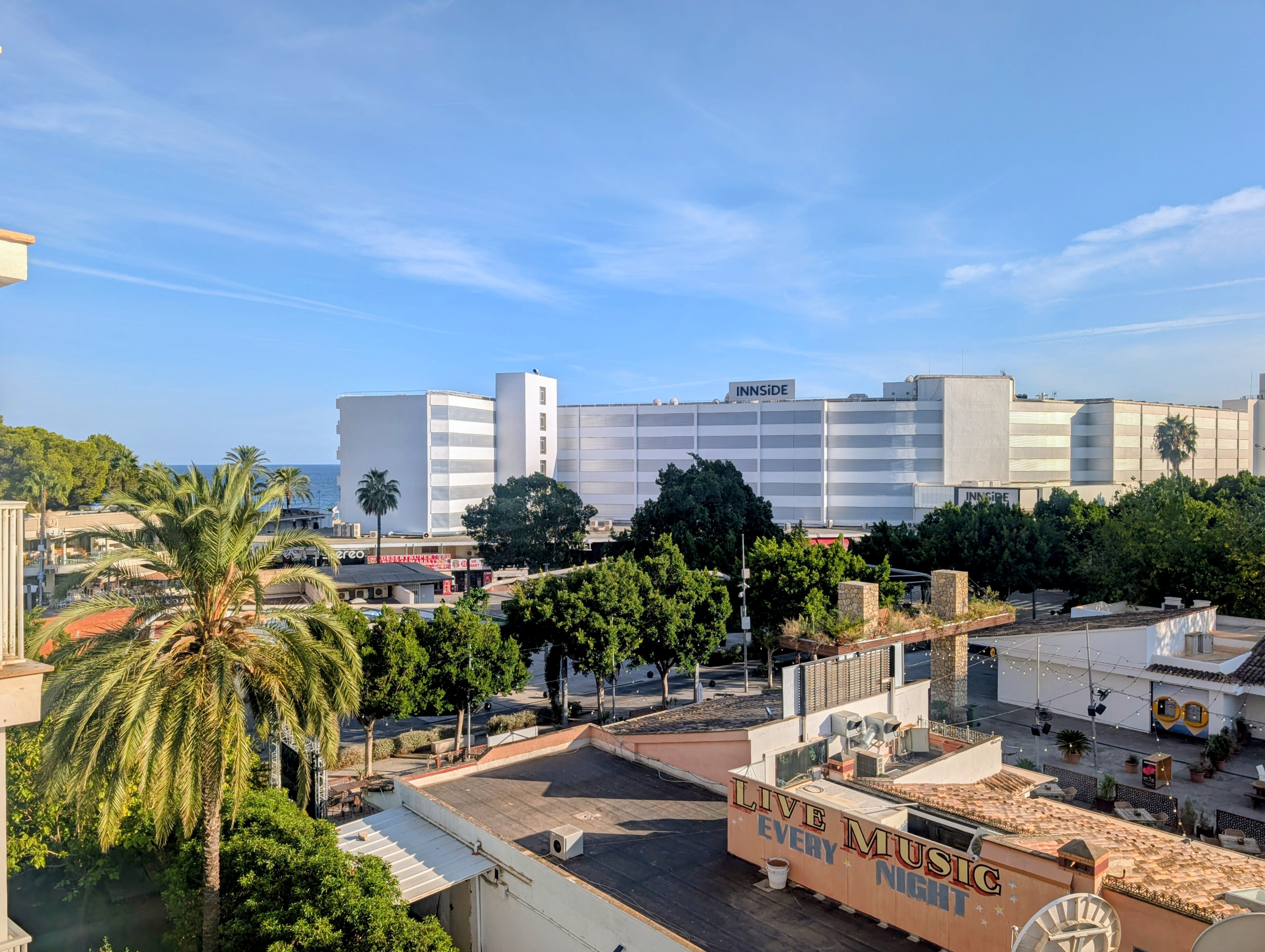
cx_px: 632
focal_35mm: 24
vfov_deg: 56.9
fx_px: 878
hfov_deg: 71.5
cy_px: 476
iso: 17
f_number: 1.68
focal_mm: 6.9
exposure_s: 1/1805
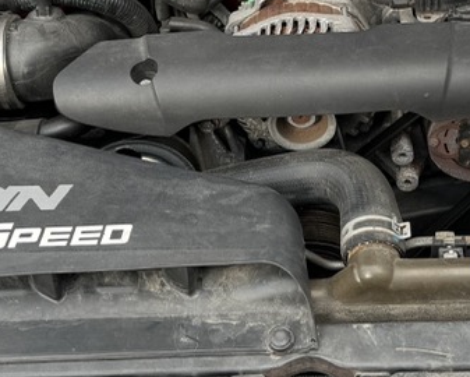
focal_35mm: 89
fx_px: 1239
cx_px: 304
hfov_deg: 21.4
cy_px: 89
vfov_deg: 17.2
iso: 80
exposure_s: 1/428
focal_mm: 6.86
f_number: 1.78
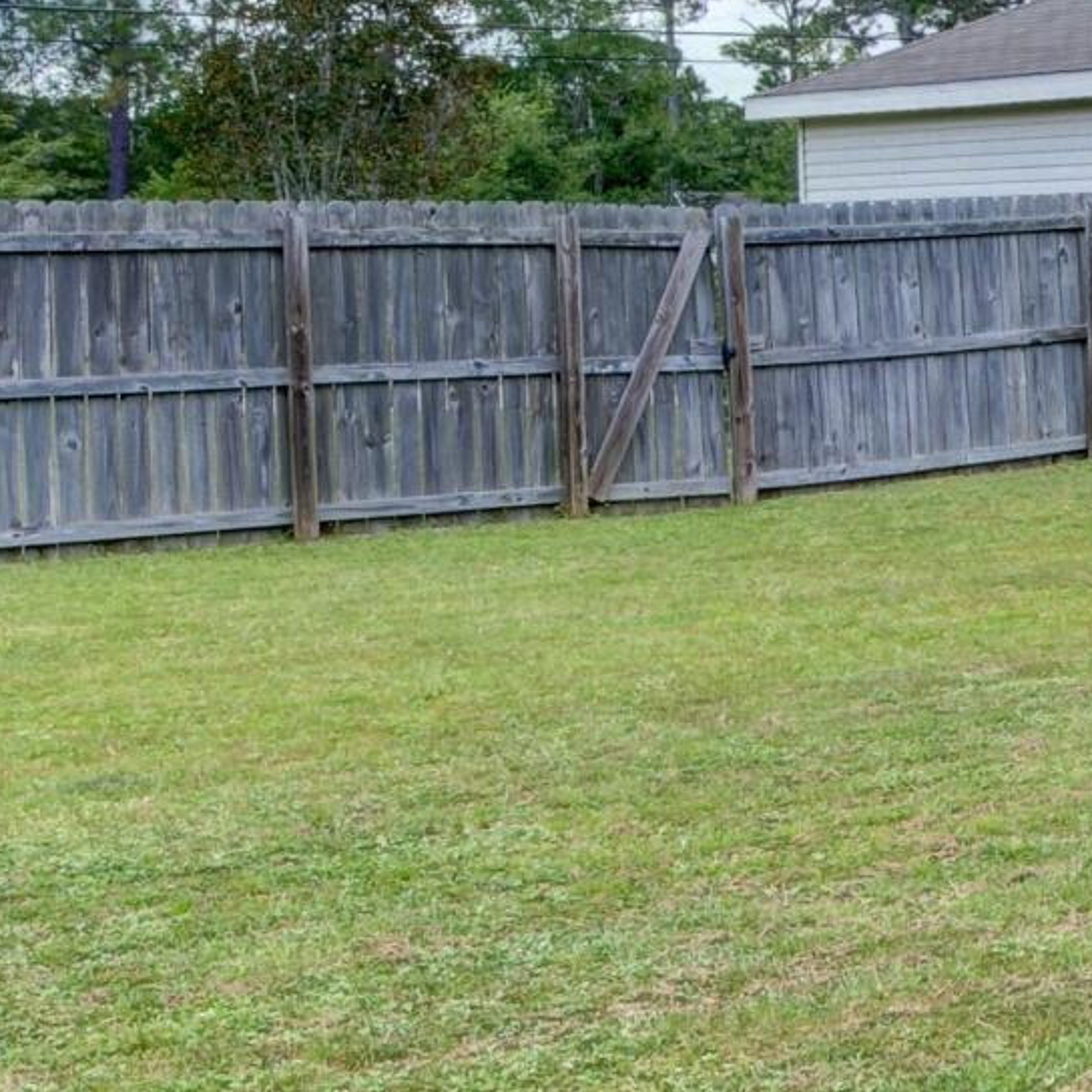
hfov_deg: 18.7
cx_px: 1879
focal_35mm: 75
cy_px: 400
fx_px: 2677
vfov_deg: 23.0
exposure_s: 1/60
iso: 100
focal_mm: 11
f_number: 20
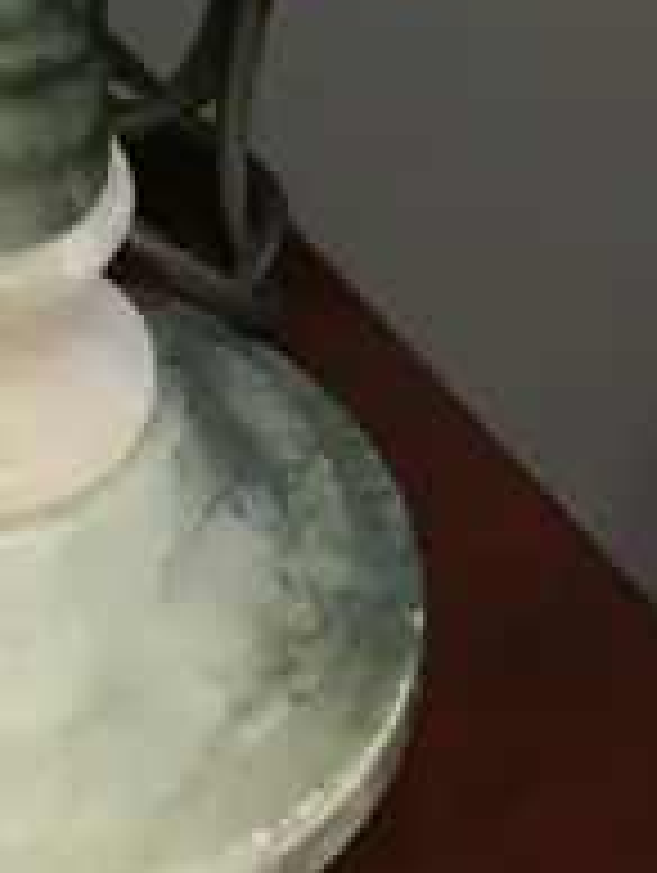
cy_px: -981
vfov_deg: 11.4
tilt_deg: -19.9
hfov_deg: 9.7
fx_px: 3863
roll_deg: -0.4
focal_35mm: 153
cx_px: 36
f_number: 2.2
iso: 50
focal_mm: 4.15
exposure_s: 1/33
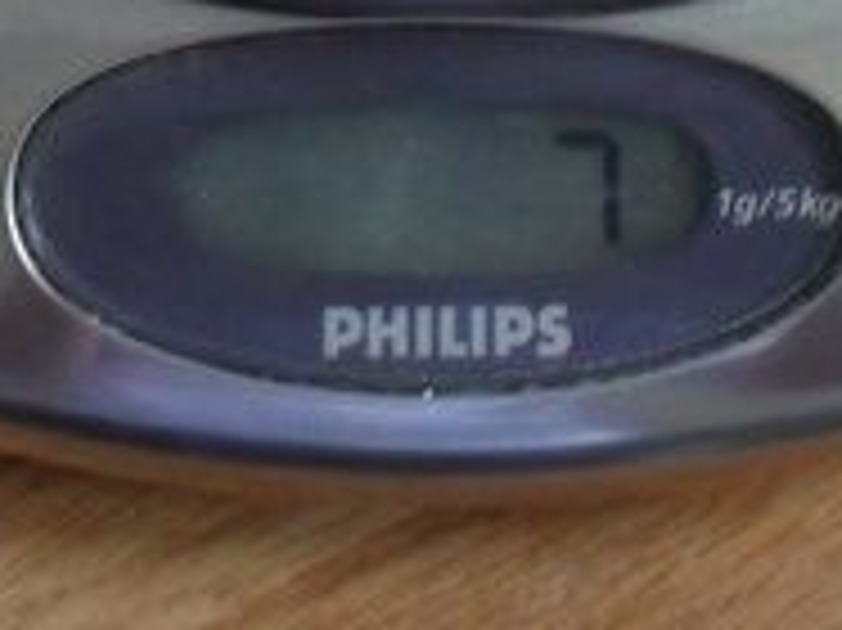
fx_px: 3306
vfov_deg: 10.3
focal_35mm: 136
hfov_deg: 14.5
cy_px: -450
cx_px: 579
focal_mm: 6.3
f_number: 3.2
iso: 320
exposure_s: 1/30
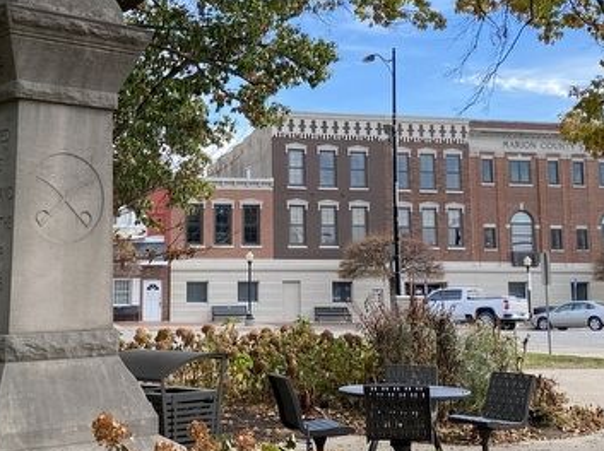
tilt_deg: +11.7
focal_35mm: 59
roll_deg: +0.5
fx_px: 1028
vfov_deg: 24.6
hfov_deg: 32.7
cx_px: 255
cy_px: 126
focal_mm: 4.25
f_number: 1.8
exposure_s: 1/654
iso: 32
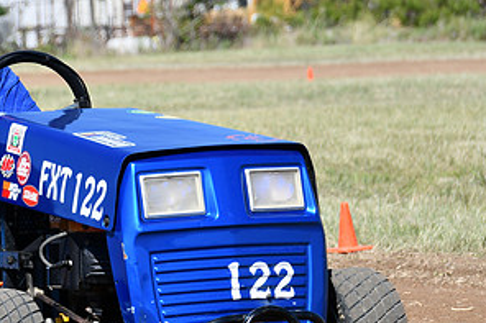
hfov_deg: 5.4
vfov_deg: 3.6
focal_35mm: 382
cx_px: 36
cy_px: 160
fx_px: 5154
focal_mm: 130
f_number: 8
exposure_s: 1/250
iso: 100
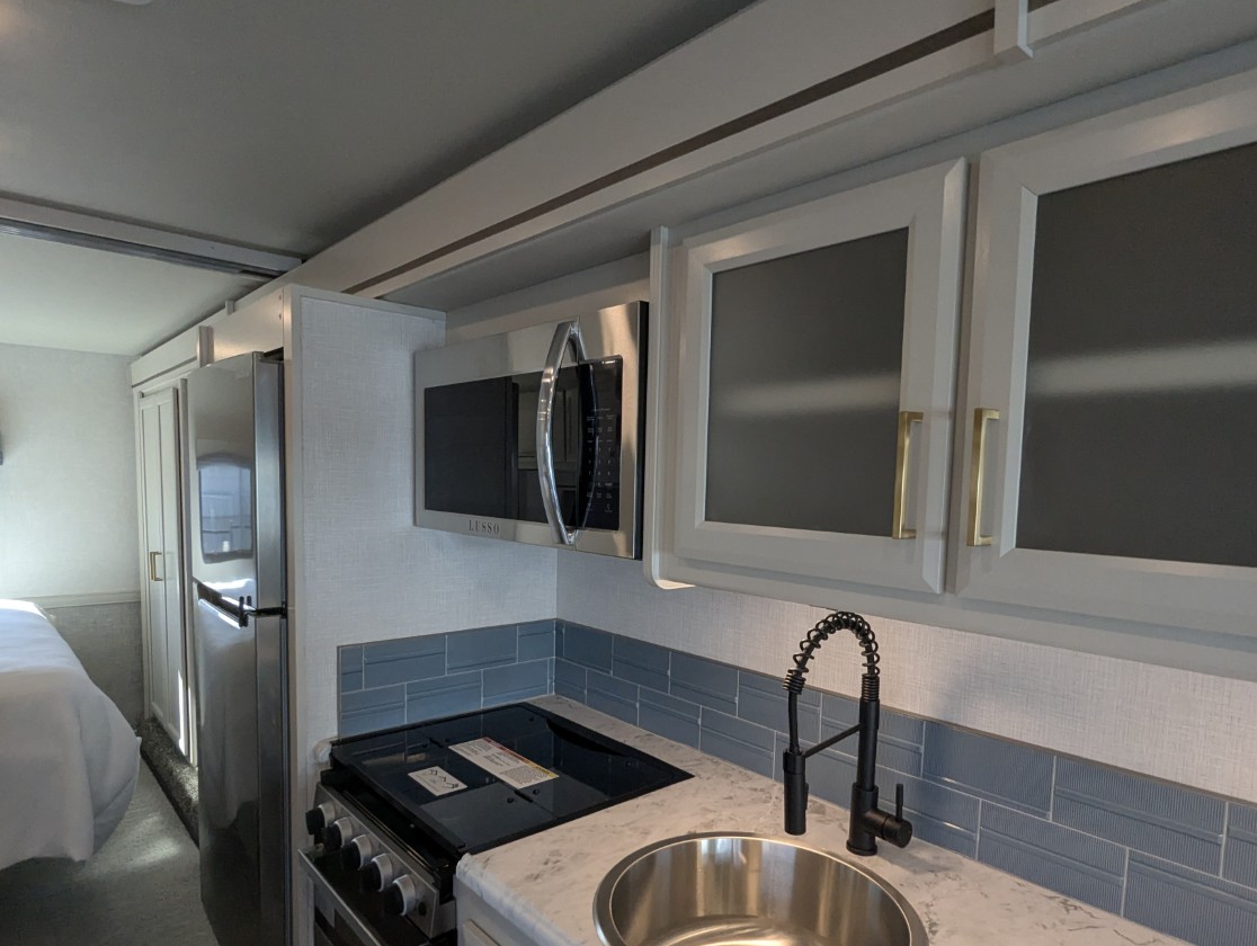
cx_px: 641
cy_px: 545
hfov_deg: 81.7
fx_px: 727
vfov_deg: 65.7
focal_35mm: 20
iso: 286
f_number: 2.2
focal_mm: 2.35
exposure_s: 1/302
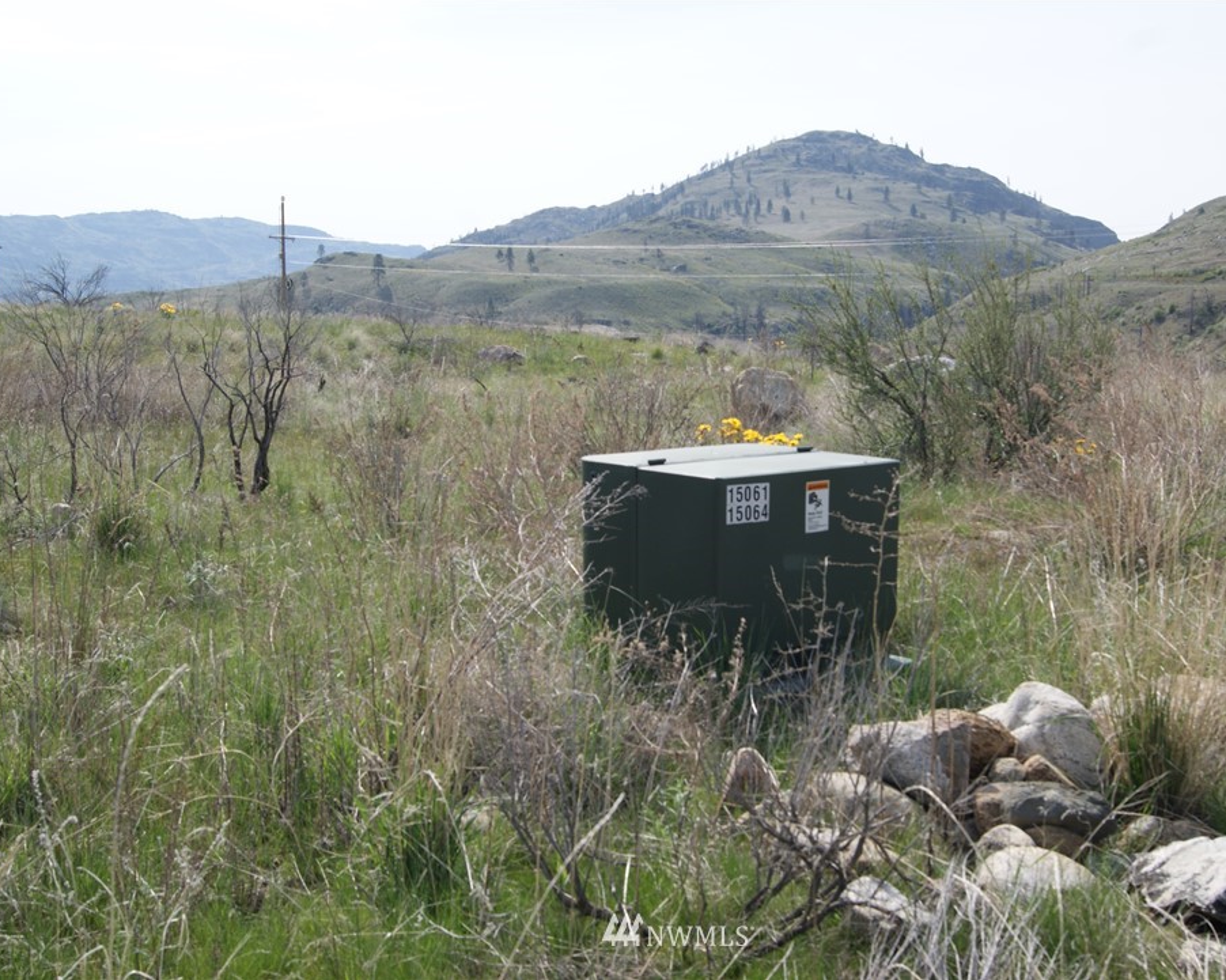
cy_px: 489
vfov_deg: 34.1
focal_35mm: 44
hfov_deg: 42.0
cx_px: 679
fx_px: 1596
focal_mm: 26
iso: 100
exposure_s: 1/125
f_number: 11
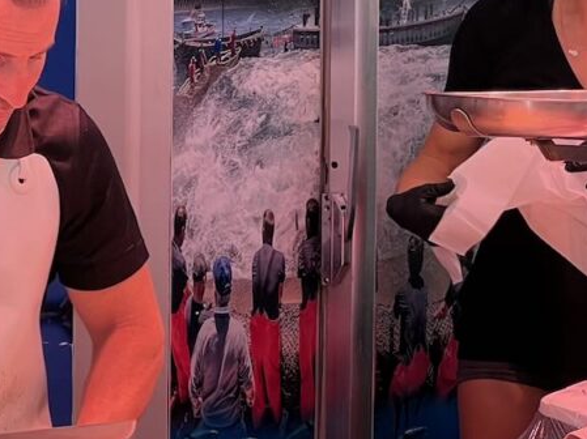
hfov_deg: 9.6
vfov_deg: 7.2
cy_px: 222
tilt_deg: -5.7
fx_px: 3490
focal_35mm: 206
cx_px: 122
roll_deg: -0.6
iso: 80
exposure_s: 1/100
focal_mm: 9
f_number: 2.8
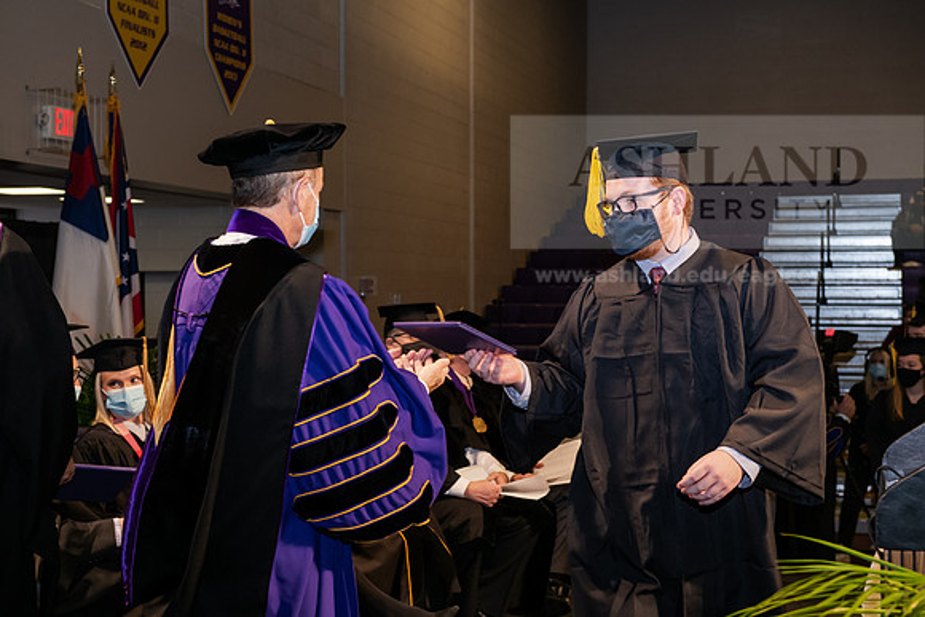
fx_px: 1542
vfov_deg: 22.6
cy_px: 308
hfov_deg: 33.4
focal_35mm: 60
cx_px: 462
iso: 1600
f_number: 6.3
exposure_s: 1/200
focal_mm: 60
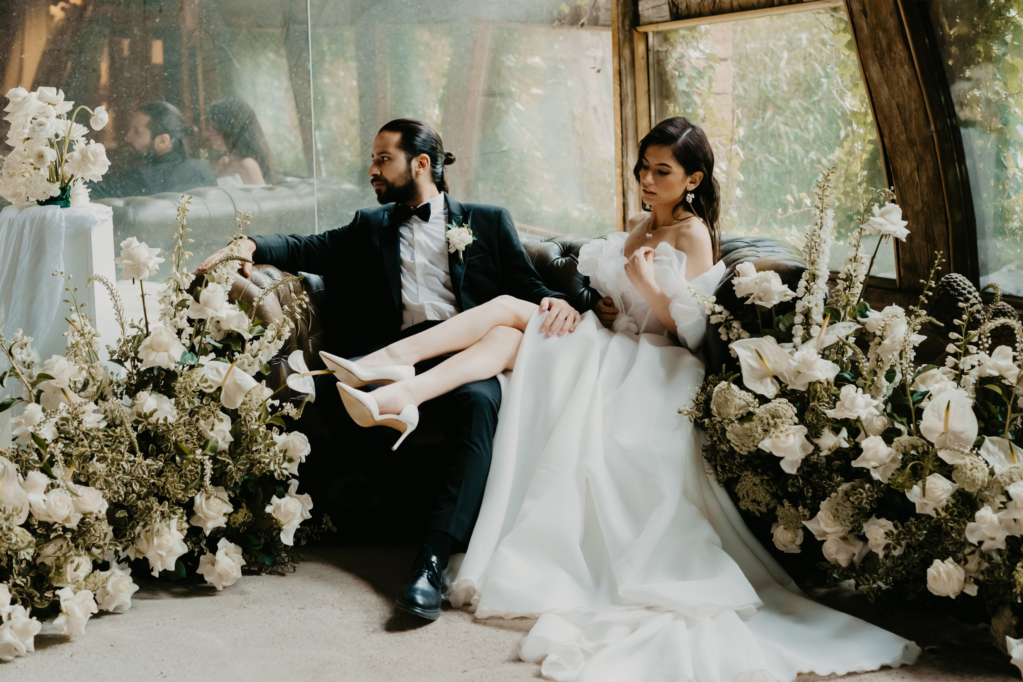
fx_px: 1421
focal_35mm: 50
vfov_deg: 27.0
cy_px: 341
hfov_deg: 39.6
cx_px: 512
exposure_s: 1/160
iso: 1600
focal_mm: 50
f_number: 2.5
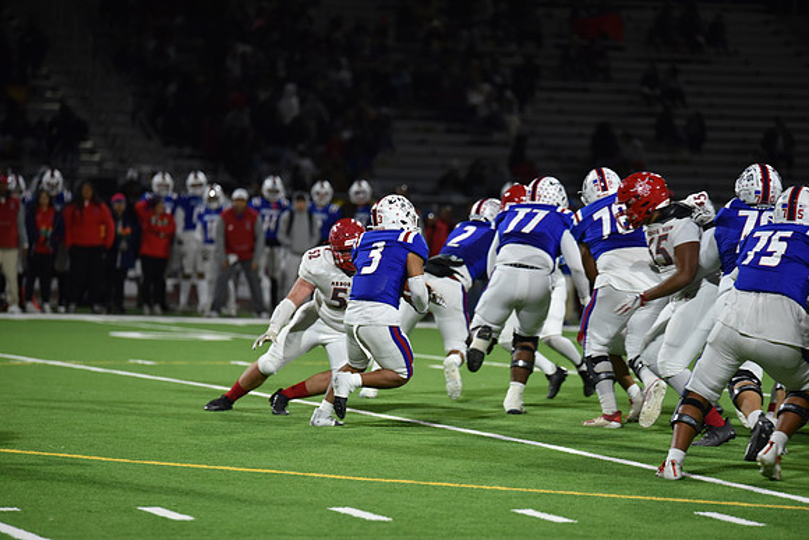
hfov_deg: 10.5
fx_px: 4383
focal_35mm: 195
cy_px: 270
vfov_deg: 7.0
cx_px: 404
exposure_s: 1/640
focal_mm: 195
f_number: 2.8
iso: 2500
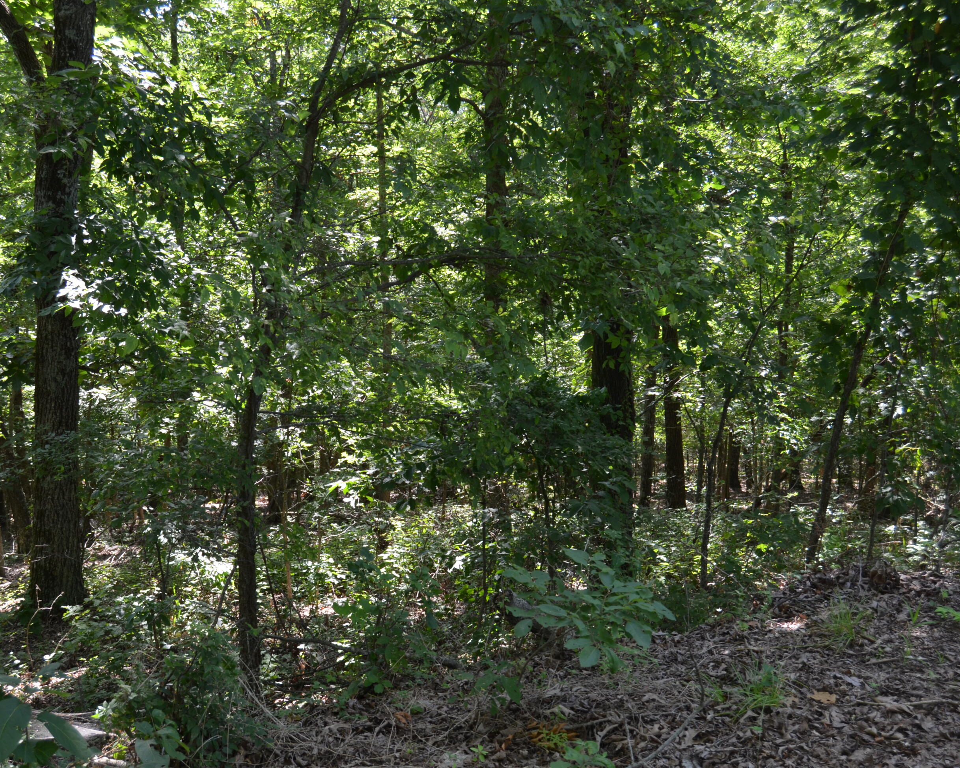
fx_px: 1279
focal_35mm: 45
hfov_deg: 41.1
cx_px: 453
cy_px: 377
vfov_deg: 33.4
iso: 280
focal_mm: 26
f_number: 5.6
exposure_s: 1/125
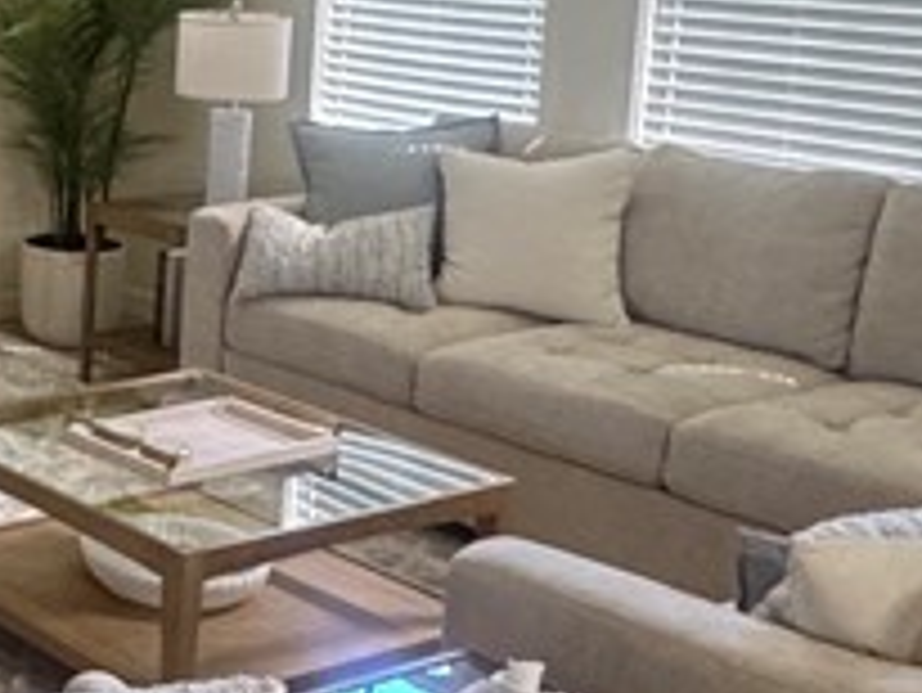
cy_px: 166
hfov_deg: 23.1
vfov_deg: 20.8
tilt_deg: -10.1
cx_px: -409
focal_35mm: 70
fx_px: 1866
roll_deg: +0.3
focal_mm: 2.22
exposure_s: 1/60
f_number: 2.2
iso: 500
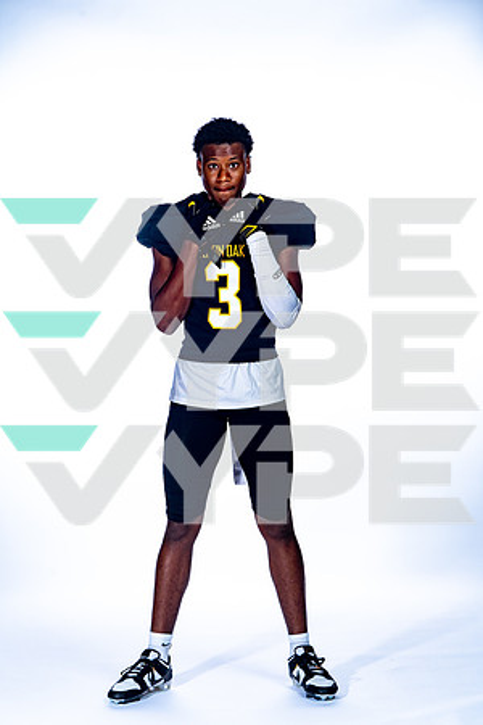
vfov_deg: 23.4
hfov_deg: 15.7
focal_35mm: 87
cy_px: 362
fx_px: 1751
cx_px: 242
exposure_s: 1/250
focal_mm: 87
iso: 250
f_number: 8
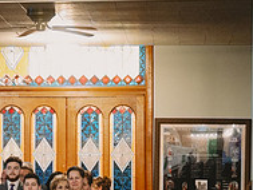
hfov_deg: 9.5
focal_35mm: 206
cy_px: 205
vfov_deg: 7.2
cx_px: -40
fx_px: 1507
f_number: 2.8
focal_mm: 70
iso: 2000
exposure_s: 1/160
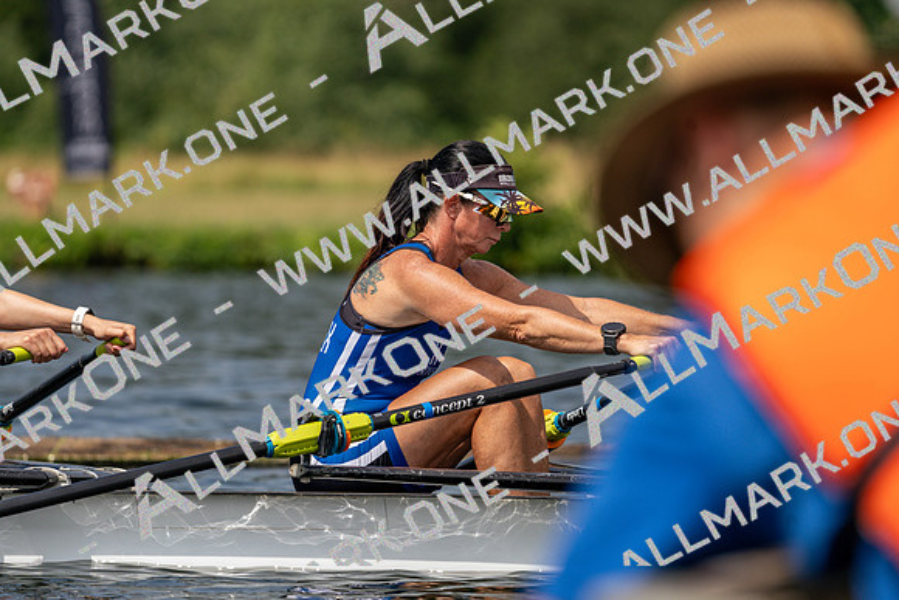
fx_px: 8742
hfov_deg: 5.9
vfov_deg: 3.9
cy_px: 300
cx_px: 450
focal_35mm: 350
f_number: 6.3
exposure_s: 1/1600
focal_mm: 350
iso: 200
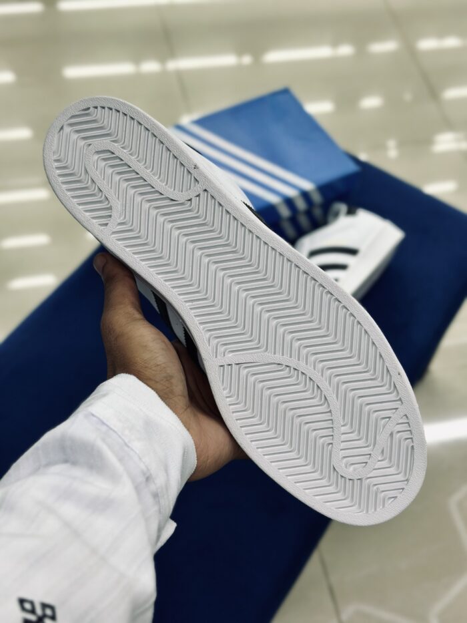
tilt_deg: -53.4
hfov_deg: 30.3
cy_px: 312
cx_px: 234
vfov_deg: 39.7
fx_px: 863
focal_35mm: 48
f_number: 1.78
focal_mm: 6.86
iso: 64
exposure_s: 1/159
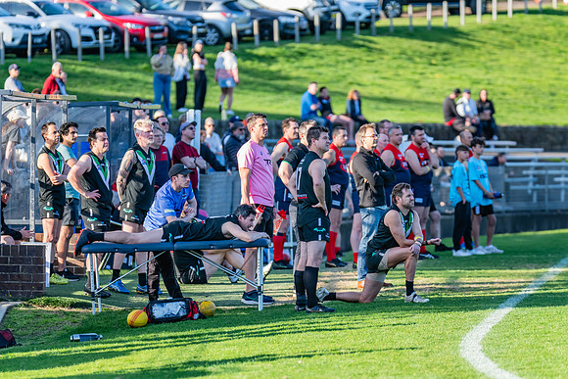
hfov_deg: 7.8
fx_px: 4187
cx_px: 294
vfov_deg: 5.2
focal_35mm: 265
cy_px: 190
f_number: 4.5
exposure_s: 1/1600
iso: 800
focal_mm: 250
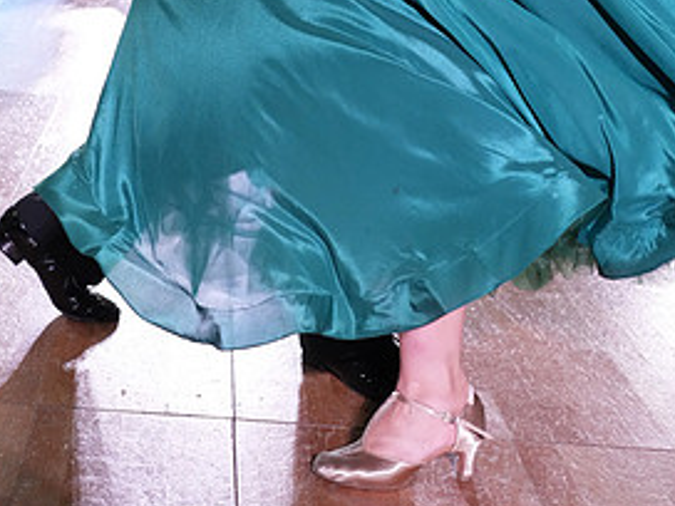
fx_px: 1482
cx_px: 344
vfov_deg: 17.9
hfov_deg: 25.7
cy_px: -189
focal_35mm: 76
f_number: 5.6
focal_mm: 37
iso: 5000
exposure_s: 1/320
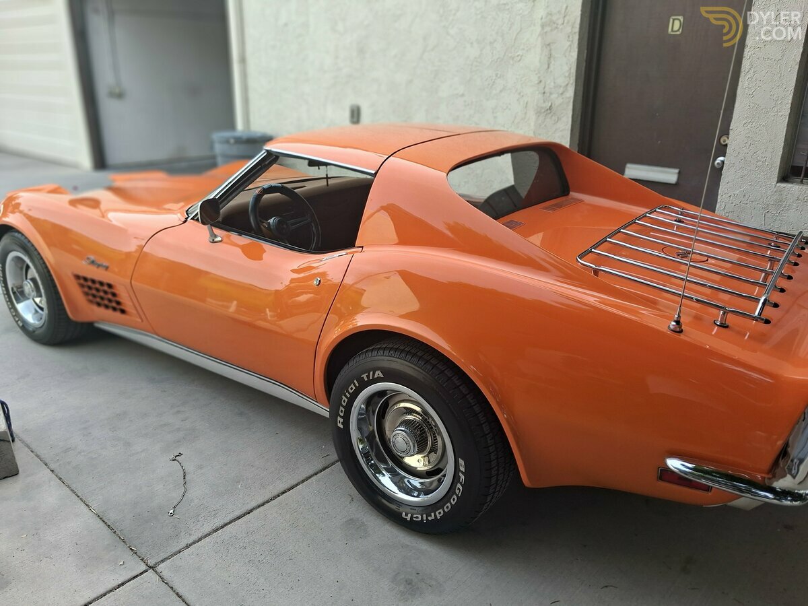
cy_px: 303
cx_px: 404
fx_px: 630
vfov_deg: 51.4
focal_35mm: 27
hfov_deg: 65.3
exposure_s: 1/120
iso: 25
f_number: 1.8
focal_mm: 4
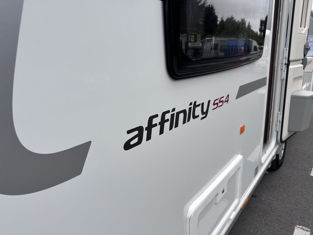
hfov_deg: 71.6
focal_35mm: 24
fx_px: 217
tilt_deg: -13.5
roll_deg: +3.5
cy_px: 118
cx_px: 156
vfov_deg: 56.8
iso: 80
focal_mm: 6.86
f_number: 1.78
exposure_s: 1/750
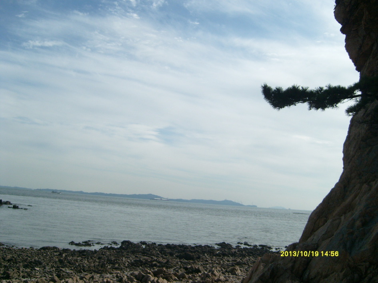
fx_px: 382
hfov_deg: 52.6
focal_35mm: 35
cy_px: 142
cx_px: 189
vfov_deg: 40.7
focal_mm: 5.8
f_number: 7.1
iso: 80
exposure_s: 1/750
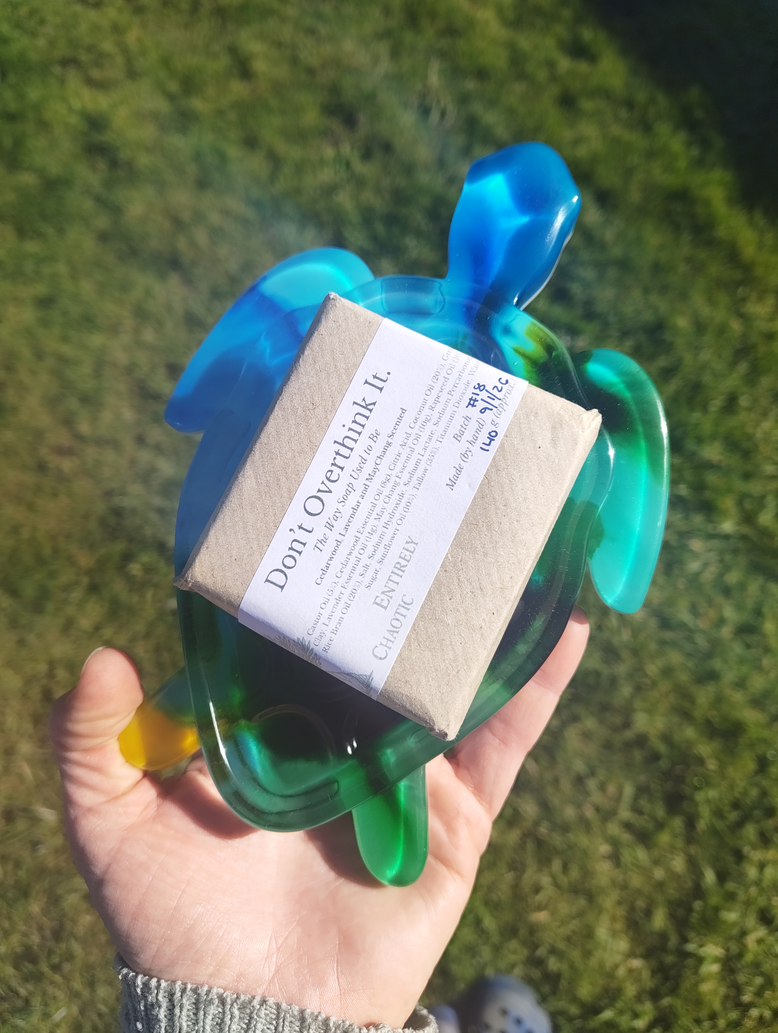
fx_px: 717
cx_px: 389
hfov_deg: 56.9
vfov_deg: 71.5
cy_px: 516
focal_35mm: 24
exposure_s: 1/1139
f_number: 1.88
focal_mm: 5.56
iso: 50
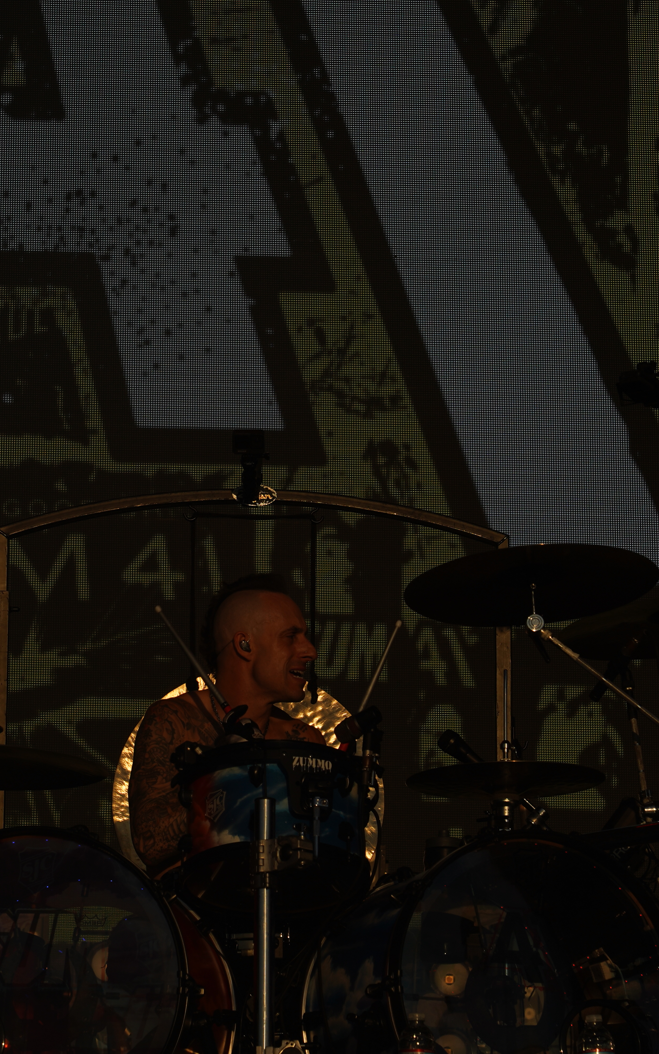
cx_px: 274
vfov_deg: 13.0
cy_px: 528
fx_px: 4626
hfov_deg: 8.1
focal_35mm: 161
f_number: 8
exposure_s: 1/1250
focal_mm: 105
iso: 100
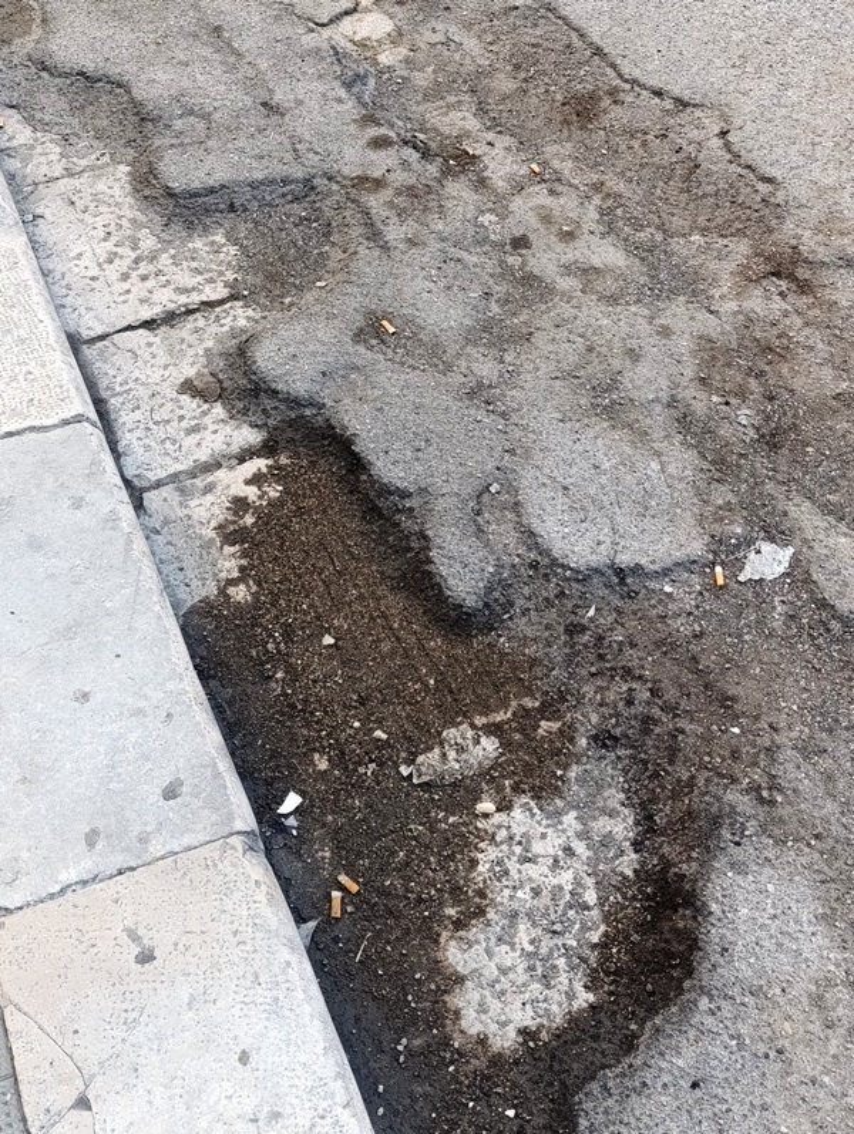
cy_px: 567
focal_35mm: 35
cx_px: 427
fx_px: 1149
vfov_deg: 52.6
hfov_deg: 40.8
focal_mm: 6.14
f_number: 1.6
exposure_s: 1/100
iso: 160
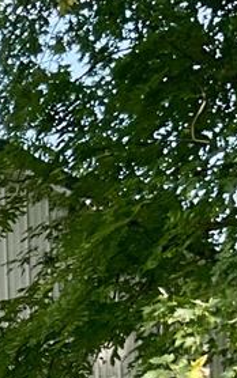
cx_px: -452
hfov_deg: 7.4
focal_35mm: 159
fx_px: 1641
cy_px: 555
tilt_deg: +3.8
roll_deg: +0.7
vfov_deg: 12.5
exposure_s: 1/495
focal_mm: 3
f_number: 1.8
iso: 16
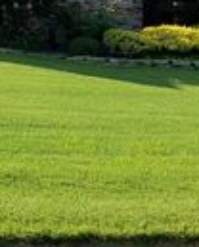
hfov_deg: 14.6
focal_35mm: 98
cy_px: 34
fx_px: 718
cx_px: -107
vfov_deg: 19.2
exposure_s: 1/1318
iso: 50
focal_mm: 4.3
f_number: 2.4
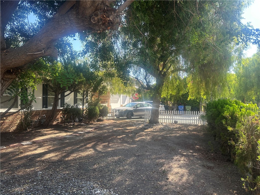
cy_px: 98
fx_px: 180
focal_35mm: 24
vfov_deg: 56.8
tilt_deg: +1.4
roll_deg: -0.2
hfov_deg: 71.6
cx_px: 130
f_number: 1.78
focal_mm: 6.86
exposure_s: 1/458
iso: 80
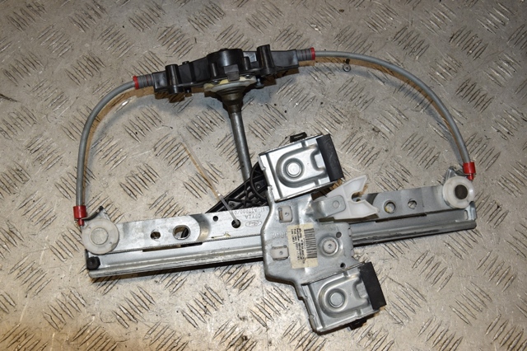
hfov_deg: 49.6
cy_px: 176
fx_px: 571
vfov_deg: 34.2
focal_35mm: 39
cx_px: 264
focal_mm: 26
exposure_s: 1/200
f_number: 10
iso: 800
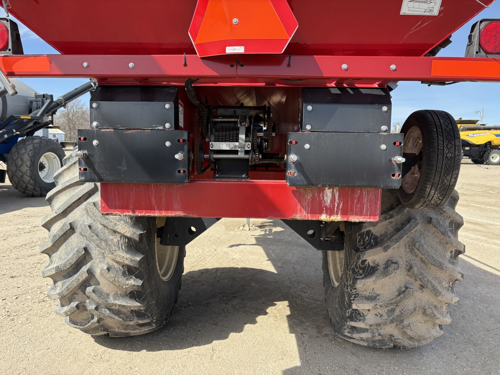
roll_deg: +1.1
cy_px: 188
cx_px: 250
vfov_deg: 53.1
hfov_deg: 67.3
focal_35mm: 26
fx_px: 376
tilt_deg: -8.5
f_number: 1.6
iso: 64
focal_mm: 5.96
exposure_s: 1/1311
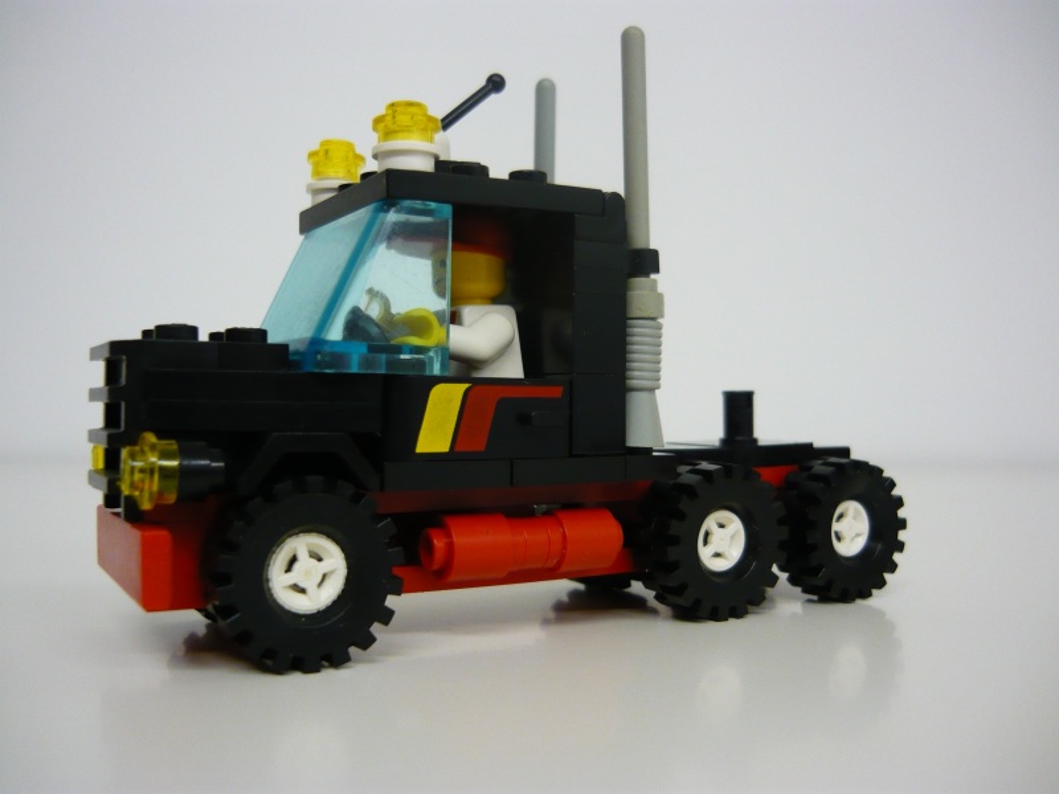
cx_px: 530
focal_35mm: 33
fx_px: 1010
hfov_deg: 55.4
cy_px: 397
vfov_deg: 42.9
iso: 250
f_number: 2.8
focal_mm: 5.5
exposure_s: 1/30
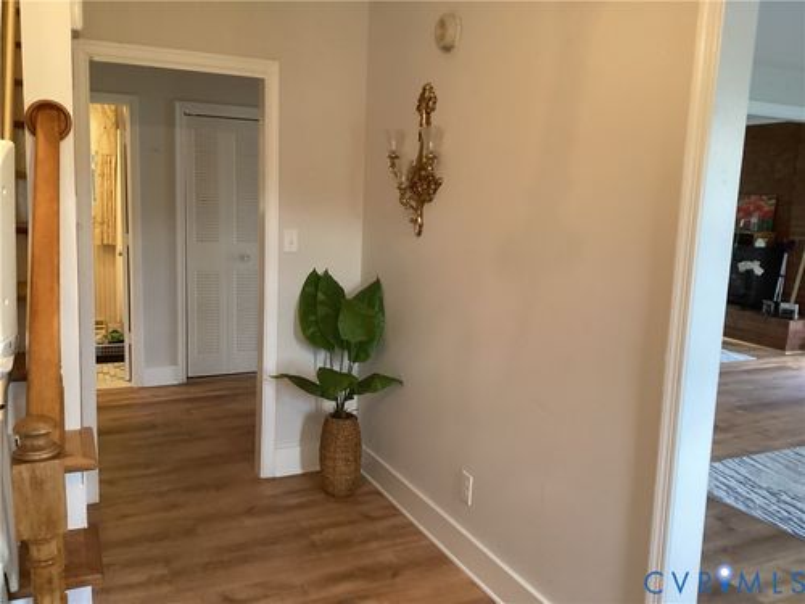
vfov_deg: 45.4
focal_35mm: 31
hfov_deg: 58.4
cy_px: 302
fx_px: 721
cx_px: 402
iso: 200
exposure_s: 1/60
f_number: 2.4
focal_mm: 3.3
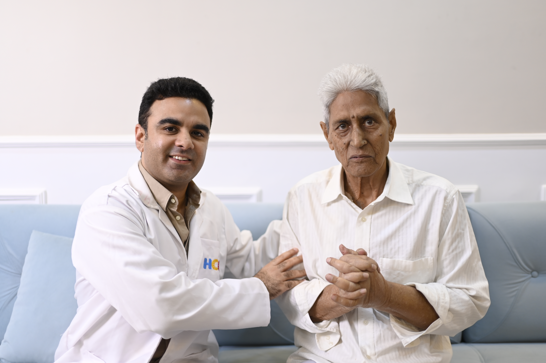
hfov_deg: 54.5
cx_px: 273
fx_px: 530
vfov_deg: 37.8
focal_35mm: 35
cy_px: 182
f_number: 1.6
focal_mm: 35
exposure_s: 1/200
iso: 320
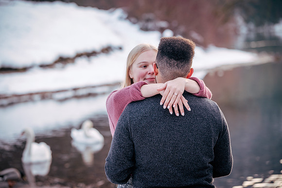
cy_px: 94
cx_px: 141
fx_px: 861
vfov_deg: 12.4
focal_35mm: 110
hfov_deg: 18.6
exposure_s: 1/320
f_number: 4
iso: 250
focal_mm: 110
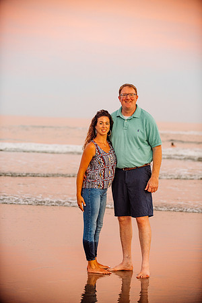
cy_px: 152
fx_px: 858
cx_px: 101
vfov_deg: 20.0
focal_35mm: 102
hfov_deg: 13.4
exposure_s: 1/160
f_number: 3.2
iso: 200
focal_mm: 102
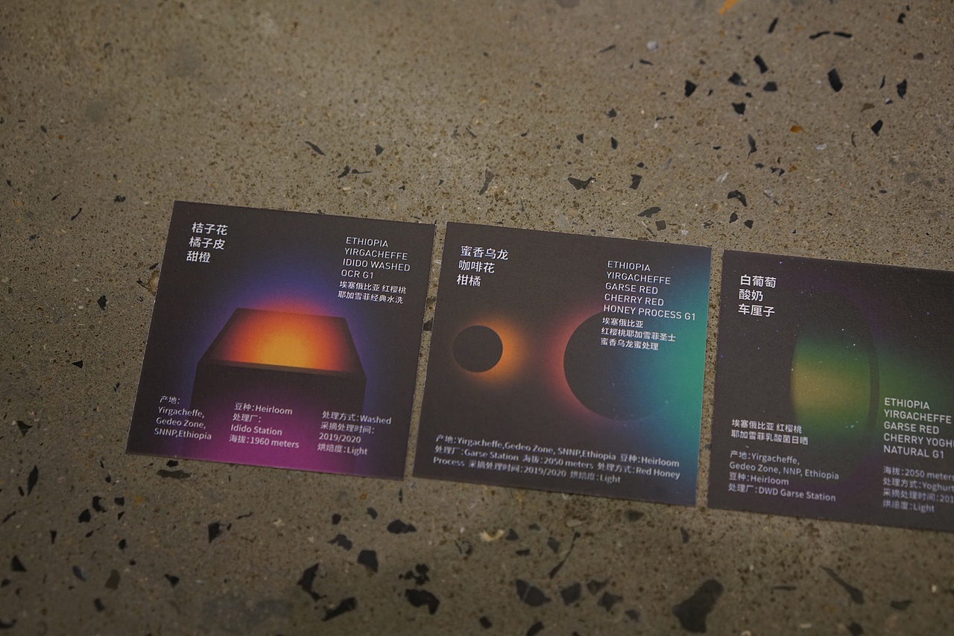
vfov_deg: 24.6
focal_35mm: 55
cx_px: 477
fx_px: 1458
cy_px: 318
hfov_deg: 36.2
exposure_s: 1/200
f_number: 4
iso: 1250
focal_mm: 55
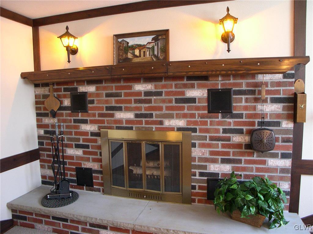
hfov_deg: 49.0
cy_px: 117
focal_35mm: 38
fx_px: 344
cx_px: 156
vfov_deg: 37.7
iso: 334
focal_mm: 8
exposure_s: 1/4.6
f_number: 2.8
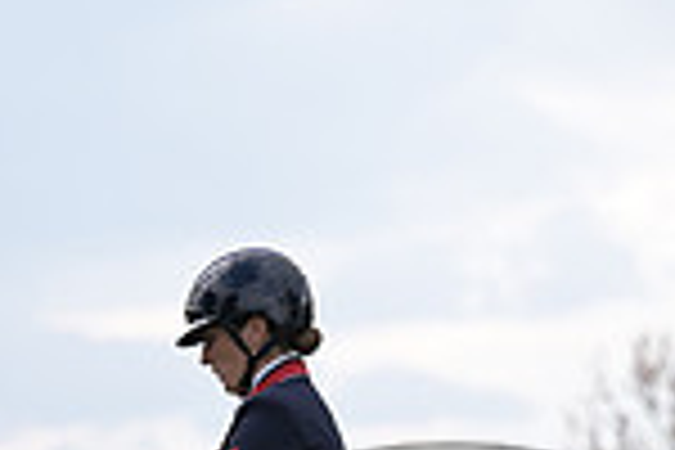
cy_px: 844
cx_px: 400
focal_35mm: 465
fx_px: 8718
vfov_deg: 2.9
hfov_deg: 4.4
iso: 160
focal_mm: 120
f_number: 3.2
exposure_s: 1/1250
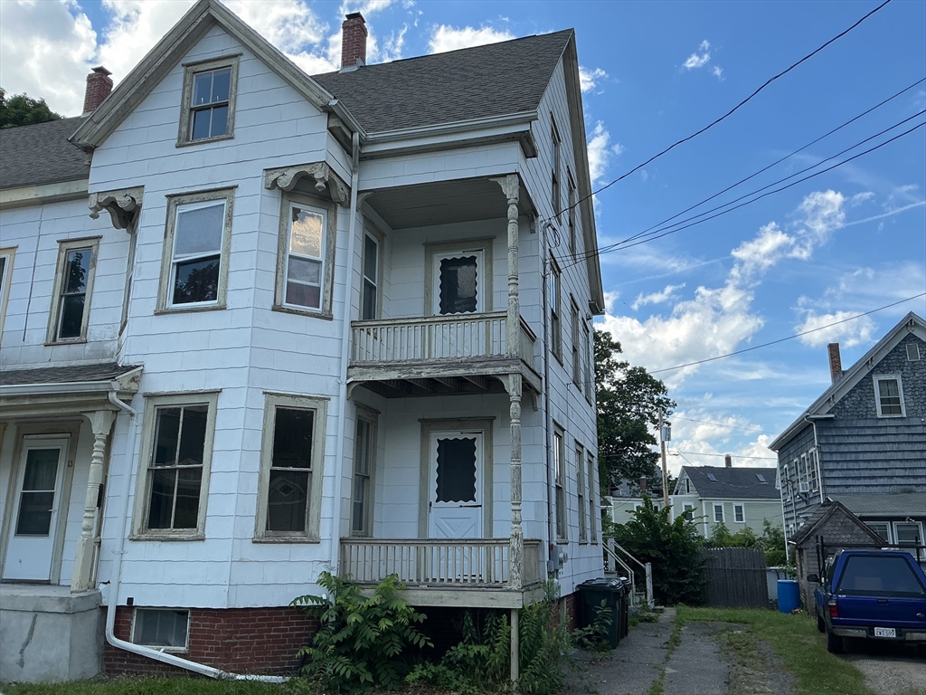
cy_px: 348
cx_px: 463
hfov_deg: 61.7
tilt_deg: +13.6
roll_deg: -0.6
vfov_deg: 48.2
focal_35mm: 29
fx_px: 776
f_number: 1.8
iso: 25
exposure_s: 1/1121
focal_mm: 3
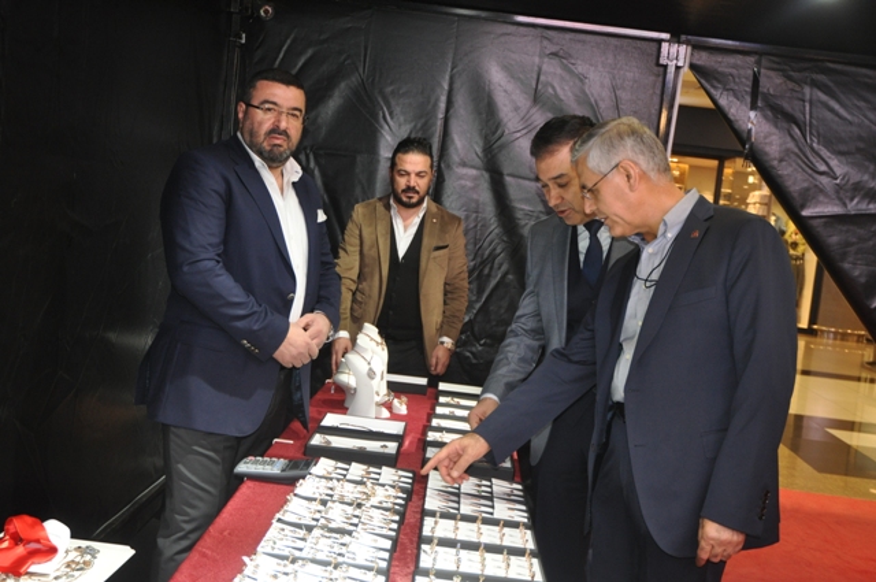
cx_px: 438
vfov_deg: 28.9
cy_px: 291
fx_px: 1130
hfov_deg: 42.4
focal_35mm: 46
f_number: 4
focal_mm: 31
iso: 800
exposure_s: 1/60
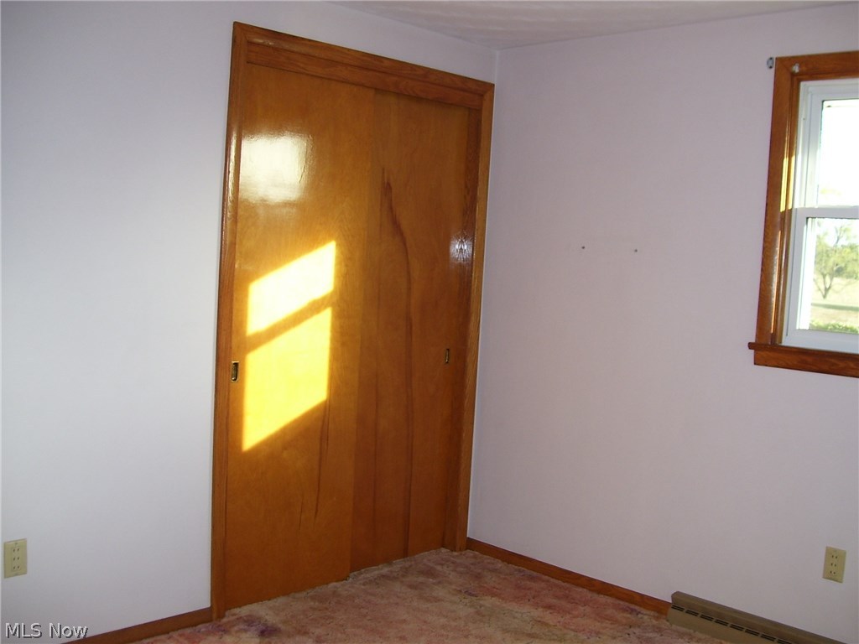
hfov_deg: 51.4
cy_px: 322
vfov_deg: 39.7
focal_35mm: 36
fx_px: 893
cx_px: 430
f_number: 2.7
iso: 80
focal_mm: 6
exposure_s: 1/60
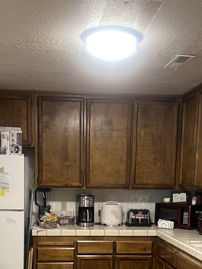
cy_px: 225
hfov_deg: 28.0
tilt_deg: -6.6
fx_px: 405
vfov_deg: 35.3
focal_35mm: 52
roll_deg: -0.4
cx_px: 94
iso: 250
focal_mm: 5.7
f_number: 1.5
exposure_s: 1/60
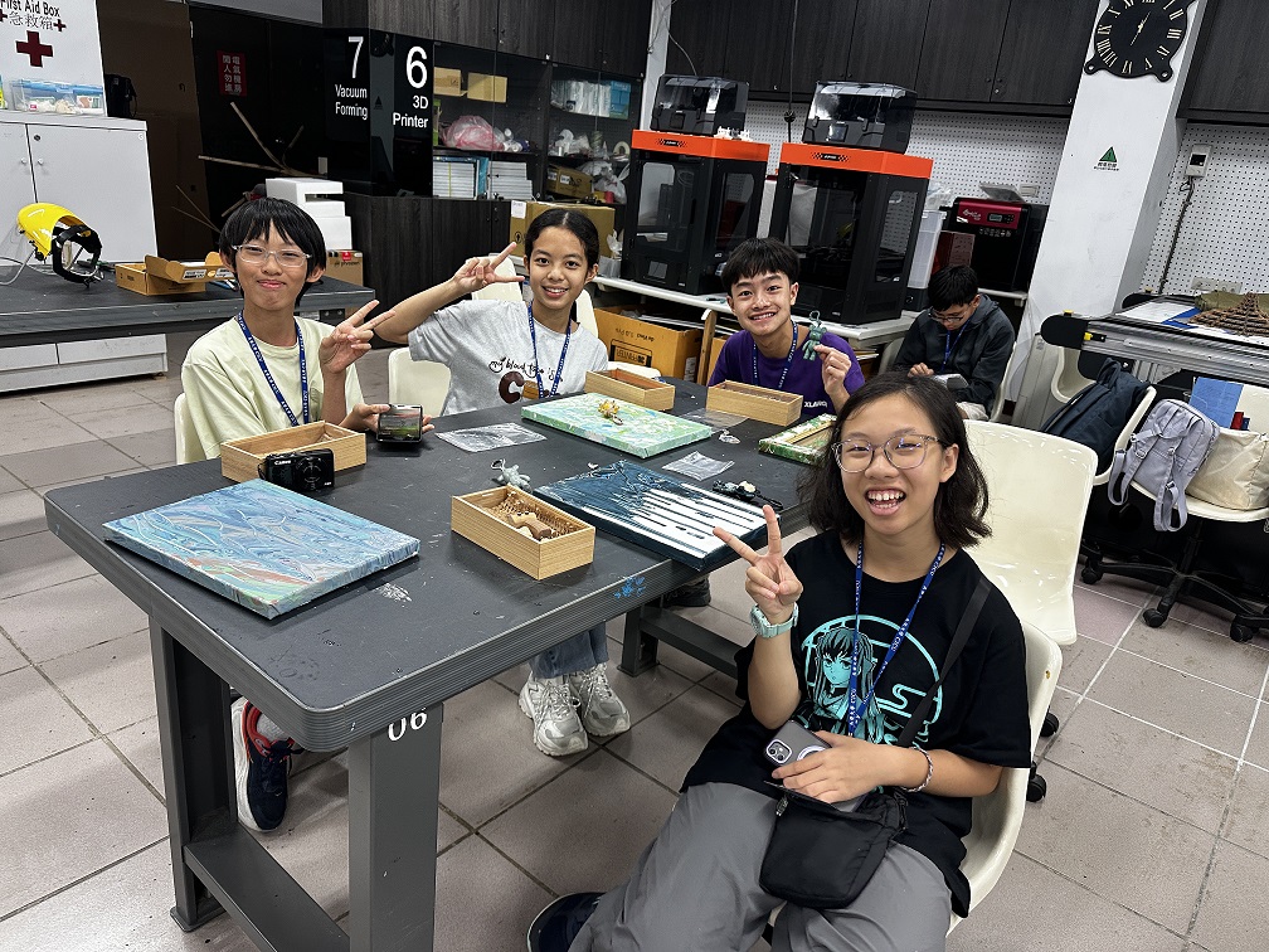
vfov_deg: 56.8
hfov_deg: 71.6
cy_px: 476
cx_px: 634
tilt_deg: -19.0
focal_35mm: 24
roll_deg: -5.1
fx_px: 880
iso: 160
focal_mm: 6.86
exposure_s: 1/60
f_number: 1.78
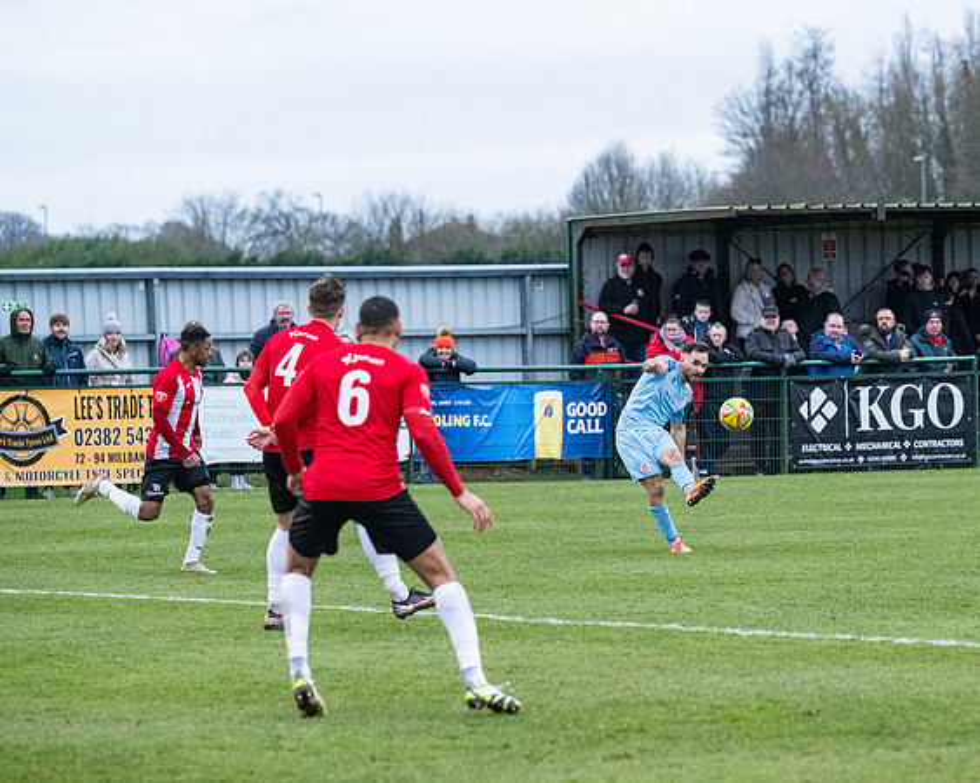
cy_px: 392
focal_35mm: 215
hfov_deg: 9.0
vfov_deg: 7.2
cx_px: 705
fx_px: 6240
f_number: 4
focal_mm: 140
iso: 4000
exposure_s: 1/1250
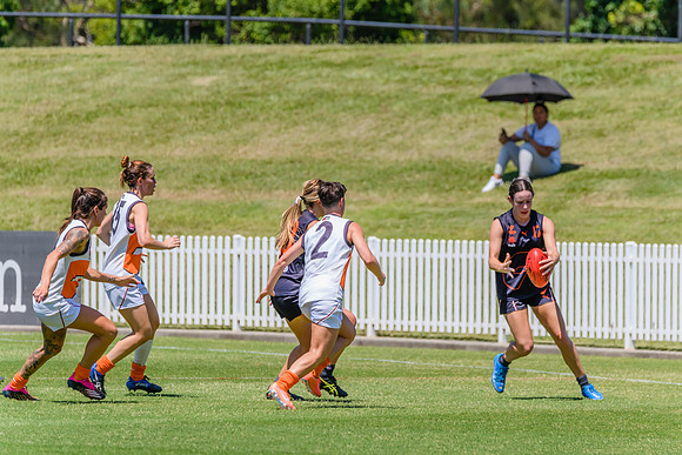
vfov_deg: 2.8
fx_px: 9189
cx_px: 367
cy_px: 210
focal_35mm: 485
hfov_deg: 4.3
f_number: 10
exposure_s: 1/2000
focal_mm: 450
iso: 800
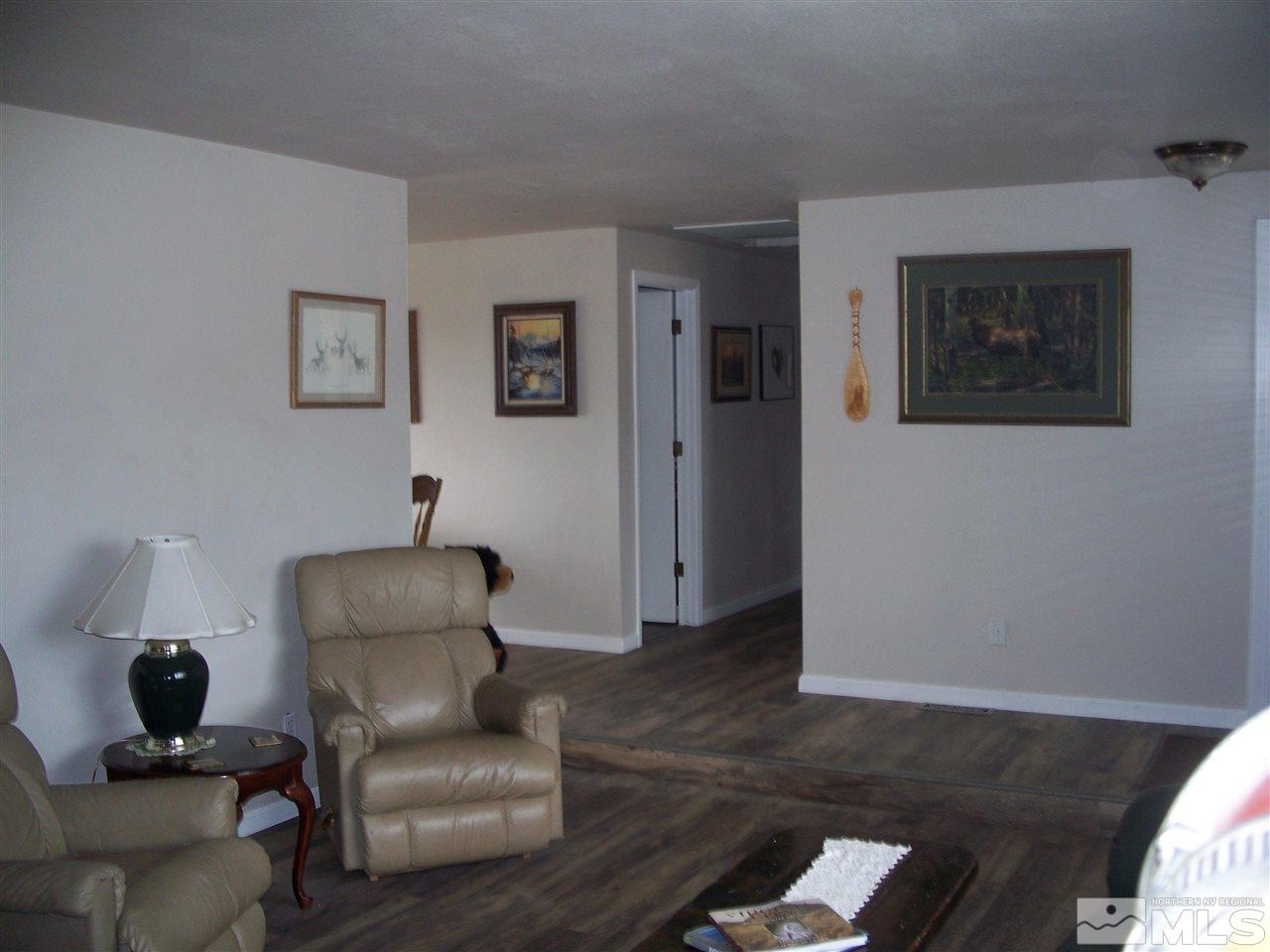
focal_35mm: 37
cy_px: 476
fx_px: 1357
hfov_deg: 50.1
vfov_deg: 38.7
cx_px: 635
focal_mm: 7.8
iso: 125
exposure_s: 1/60
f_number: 2.8
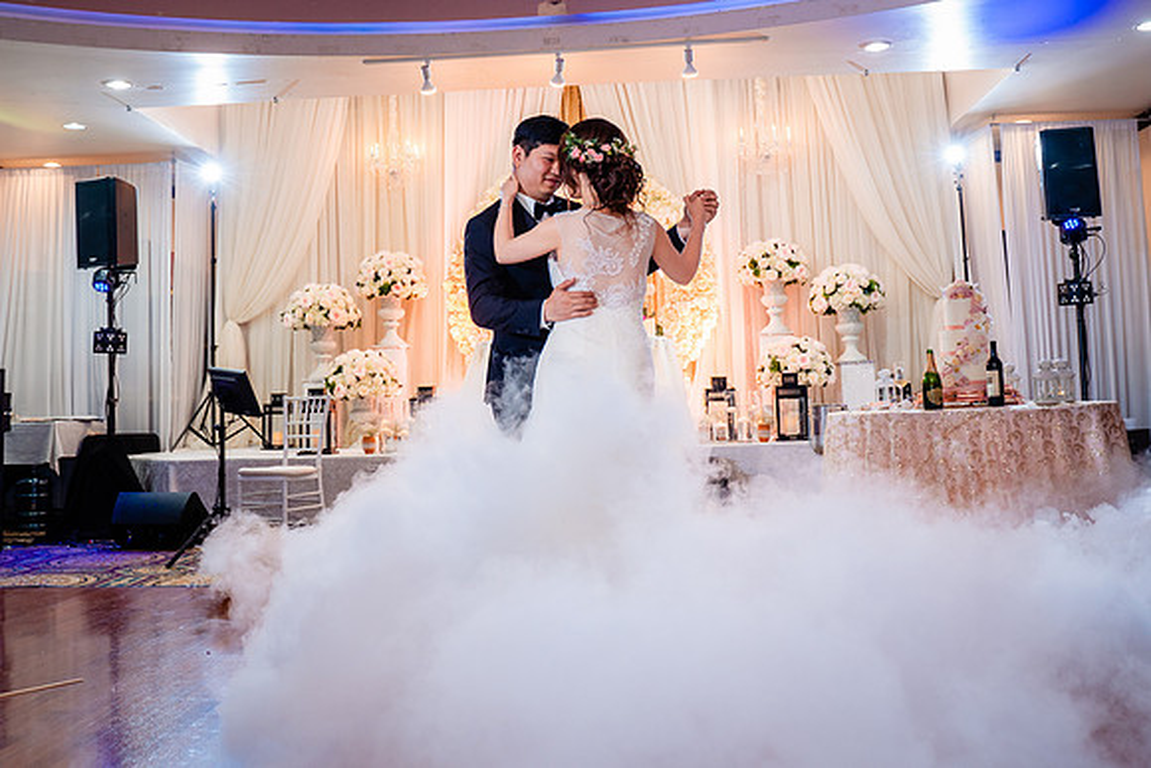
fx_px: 1152
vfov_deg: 36.7
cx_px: 567
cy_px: 308
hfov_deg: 53.1
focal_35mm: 36
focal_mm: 28
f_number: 3.5
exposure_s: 1/160
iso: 1000
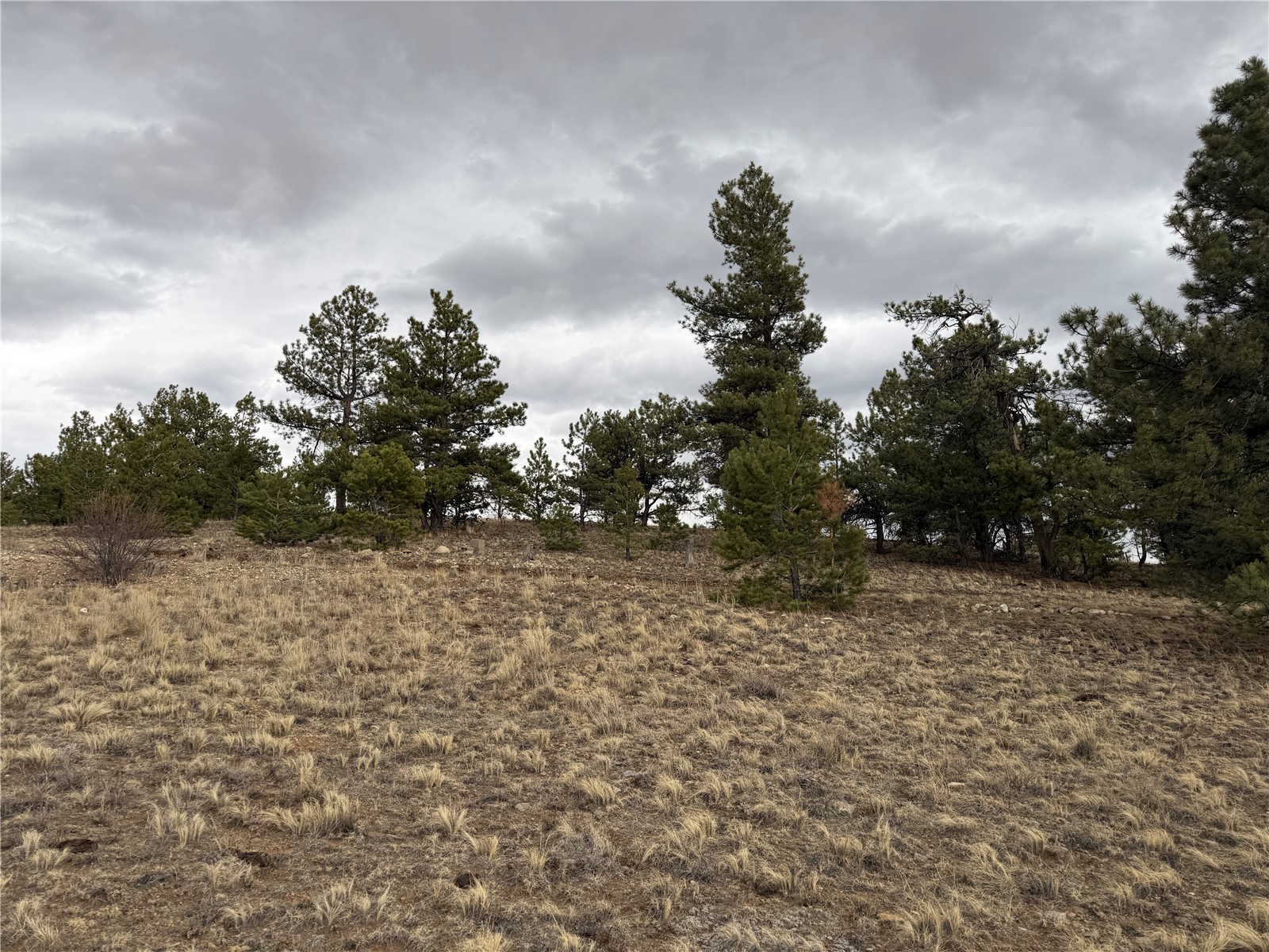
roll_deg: -1.2
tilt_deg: +12.1
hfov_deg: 71.6
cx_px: 634
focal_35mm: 24
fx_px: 880
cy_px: 476
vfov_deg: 56.8
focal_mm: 6.76
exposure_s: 1/2232
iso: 80
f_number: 1.78
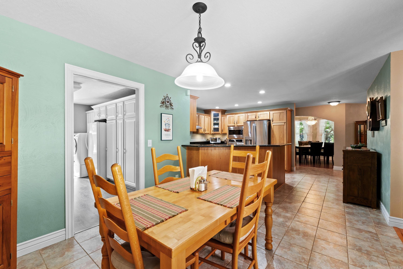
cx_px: 202
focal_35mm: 15
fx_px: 168
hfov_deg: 100.4
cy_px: 134
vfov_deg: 77.3
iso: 400
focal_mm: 10
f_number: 8
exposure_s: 1/2.5
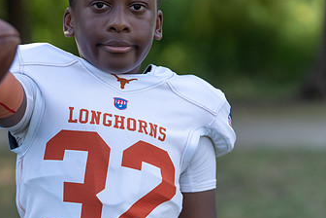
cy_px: 102
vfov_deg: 7.0
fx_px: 1784
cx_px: 81
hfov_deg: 10.4
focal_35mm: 197
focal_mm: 102
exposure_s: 1/400
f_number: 2.8
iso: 125
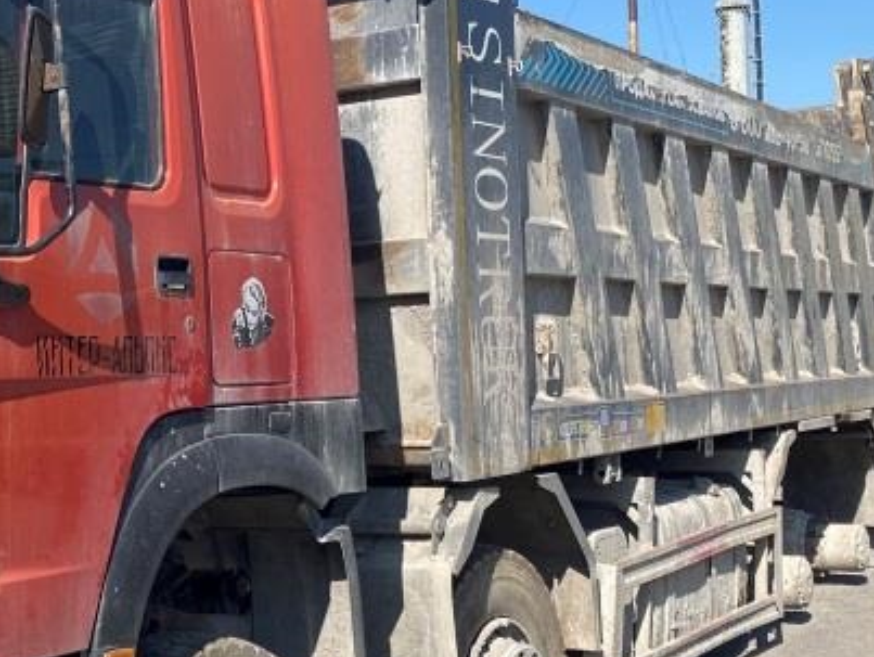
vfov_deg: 22.3
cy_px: 336
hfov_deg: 28.3
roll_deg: +2.0
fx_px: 1668
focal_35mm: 66
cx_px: 98
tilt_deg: +3.9
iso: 32
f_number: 1.8
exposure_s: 1/2463
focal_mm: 4.25
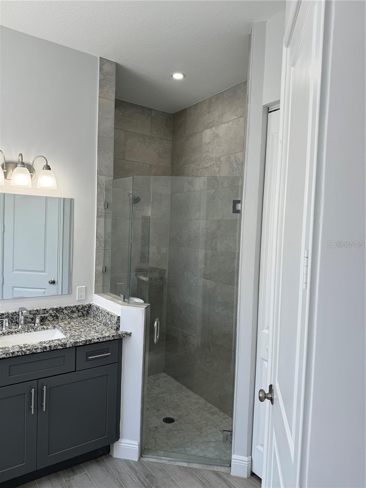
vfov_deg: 71.6
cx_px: 183
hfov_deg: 56.8
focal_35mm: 24
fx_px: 338
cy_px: 244
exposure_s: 1/154
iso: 64
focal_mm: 6.86
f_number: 1.78
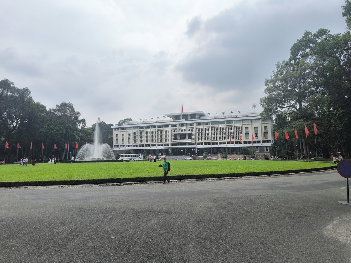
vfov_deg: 58.9
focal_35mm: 23
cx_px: 176
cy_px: 132
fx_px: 233
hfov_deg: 73.9
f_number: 1.77
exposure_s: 1/3099
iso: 80
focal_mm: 5.35
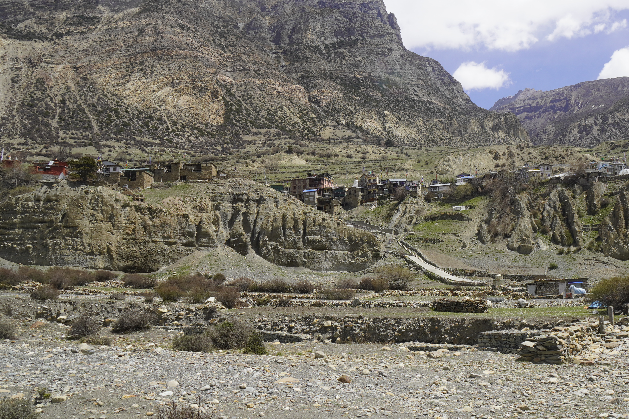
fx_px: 629
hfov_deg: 52.4
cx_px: 404
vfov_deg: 36.6
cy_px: 149
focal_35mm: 36
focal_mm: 16
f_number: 10
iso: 100
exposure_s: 1/160
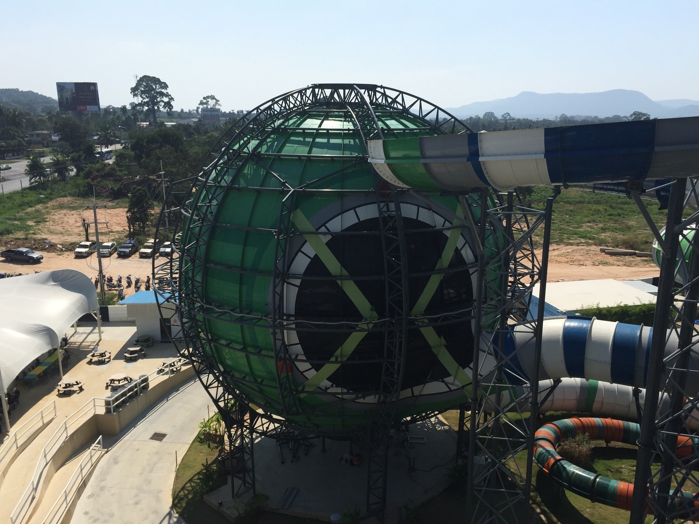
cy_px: 262
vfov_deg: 48.2
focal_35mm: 29
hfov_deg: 61.7
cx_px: 350
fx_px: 586
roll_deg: -1.2
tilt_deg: -12.4
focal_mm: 4.15
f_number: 2.2
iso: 32
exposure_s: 1/3968
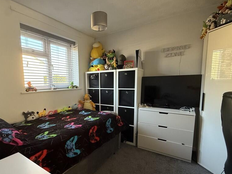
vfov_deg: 68.3
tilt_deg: -8.1
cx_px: 97
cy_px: 99
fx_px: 127
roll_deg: +0.9
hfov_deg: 84.0
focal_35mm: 19
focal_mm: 2.22
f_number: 2.2
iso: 320
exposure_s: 1/99
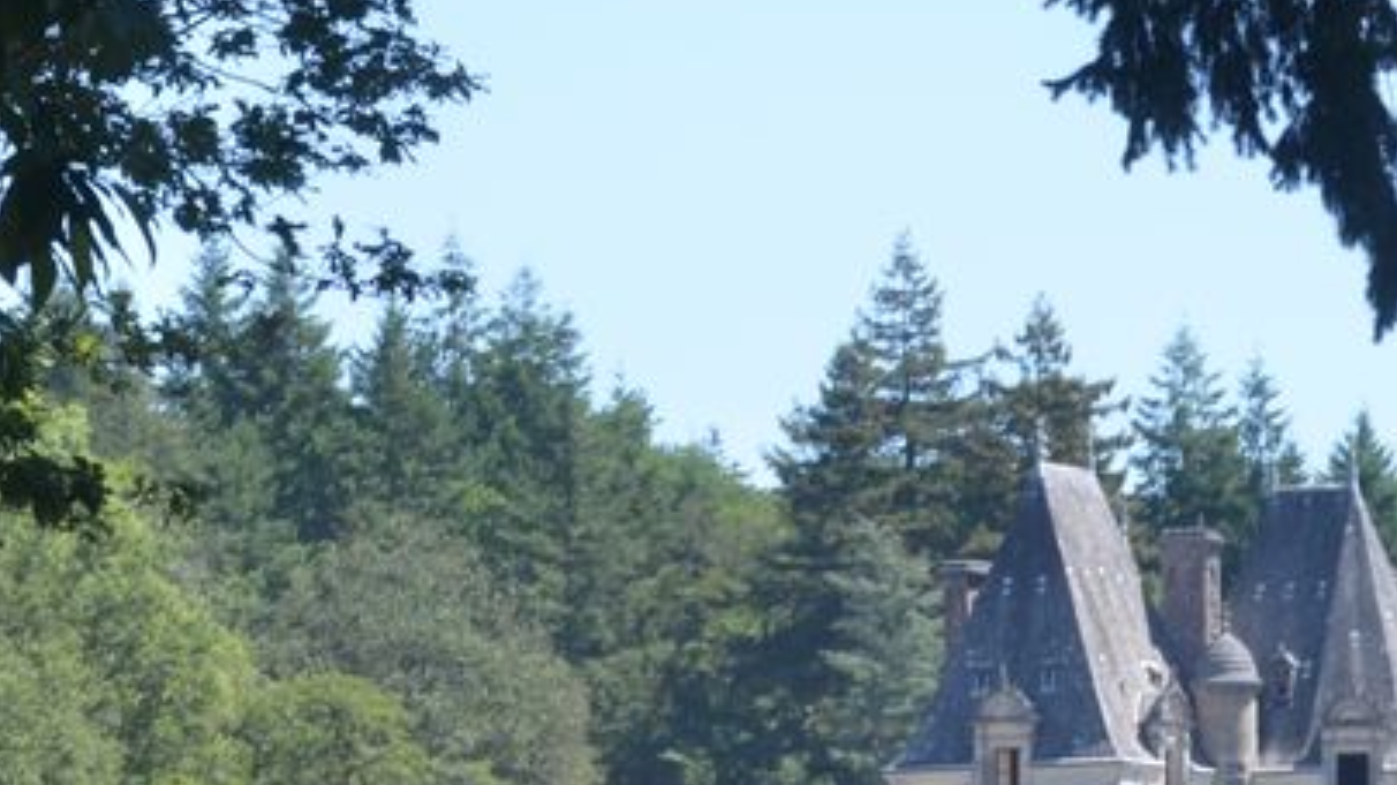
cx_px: 1335
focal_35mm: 352
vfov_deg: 3.5
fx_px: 13019
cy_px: 788
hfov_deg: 6.1
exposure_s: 1/250
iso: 200
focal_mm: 75
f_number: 8
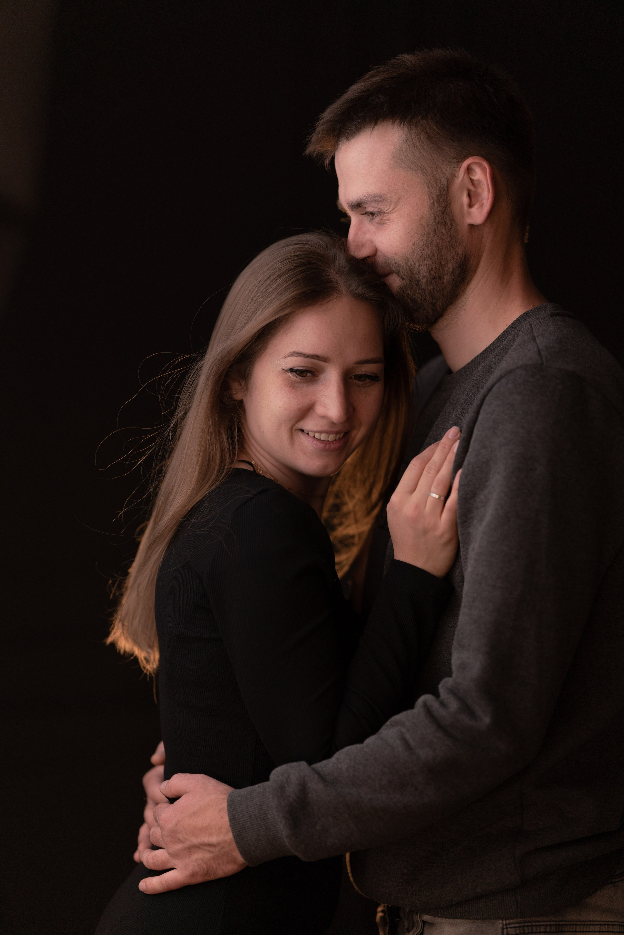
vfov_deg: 23.9
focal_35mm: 85
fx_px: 2209
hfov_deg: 16.1
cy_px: 468
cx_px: 312
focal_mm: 85
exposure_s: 1/2000
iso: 320
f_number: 1.4
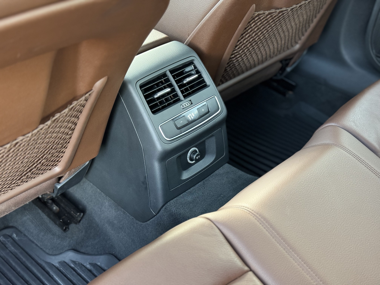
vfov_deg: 30.3
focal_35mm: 48
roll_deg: -0.9
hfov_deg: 39.7
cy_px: 142
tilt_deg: -37.2
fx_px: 527
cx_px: 190
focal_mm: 6.76
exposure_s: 1/40
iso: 320
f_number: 1.78
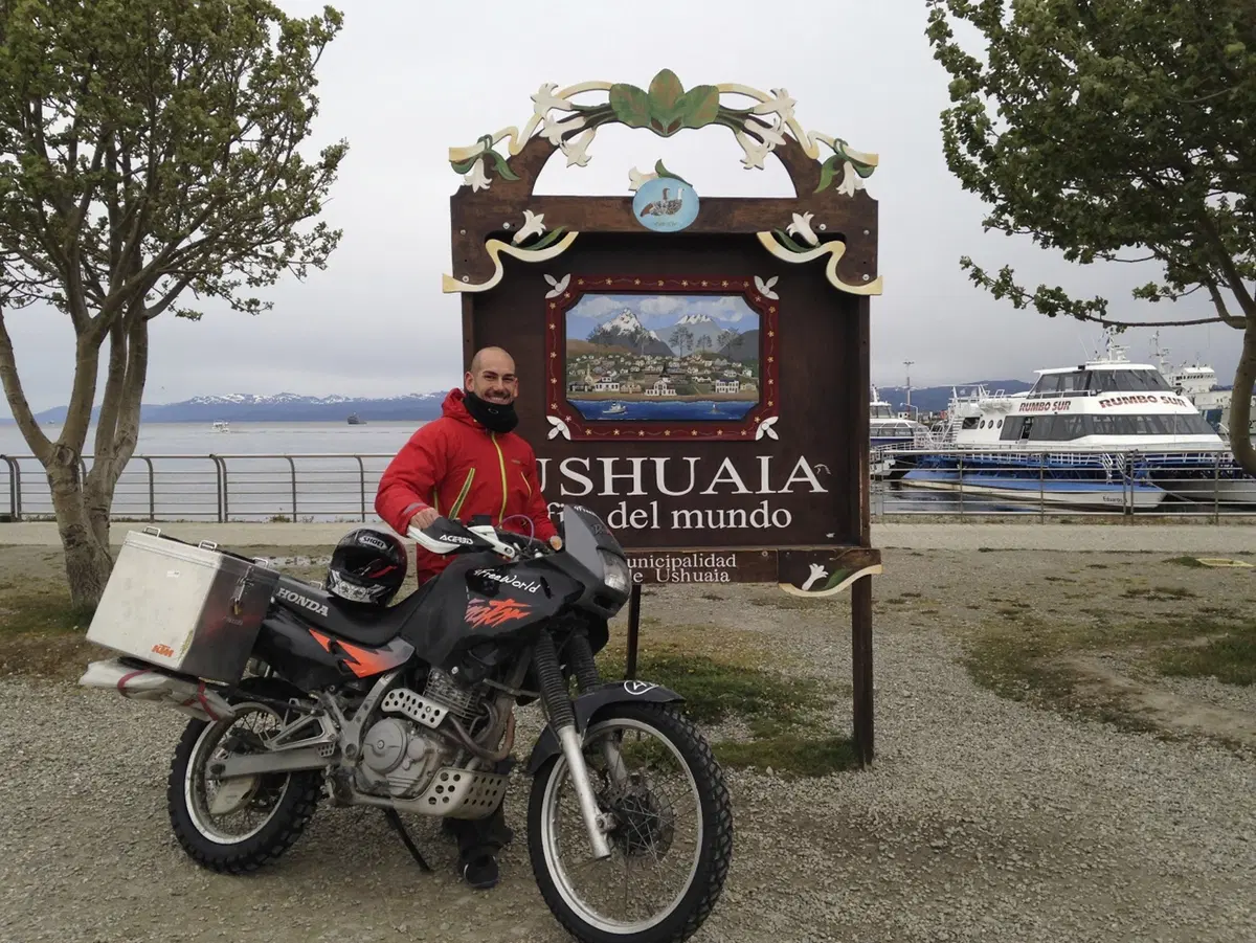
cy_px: 472
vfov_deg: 43.0
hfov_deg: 55.3
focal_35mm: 33
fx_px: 1198
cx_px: 628
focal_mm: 4.12
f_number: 2.4
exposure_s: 1/417
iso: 50
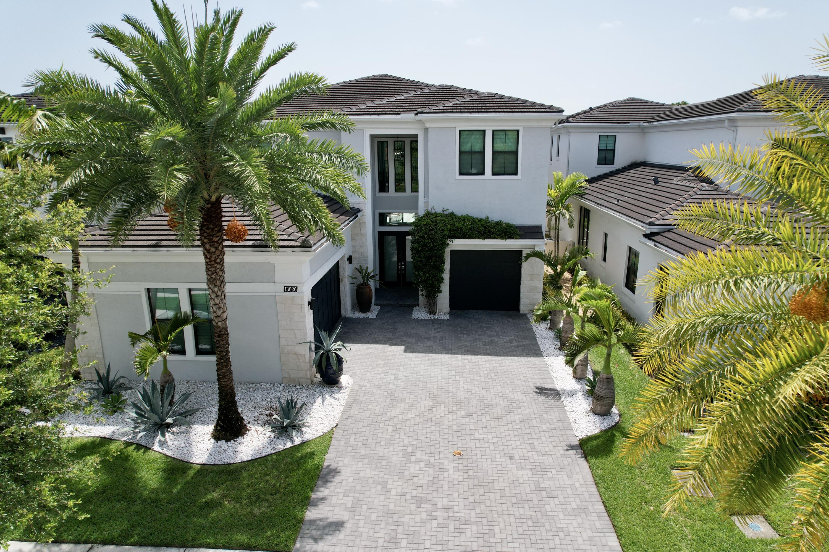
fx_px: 507
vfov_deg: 57.2
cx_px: 414
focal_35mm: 22
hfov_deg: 78.6
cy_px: 276
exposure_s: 1/2000
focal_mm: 8.38
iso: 150
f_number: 2.8
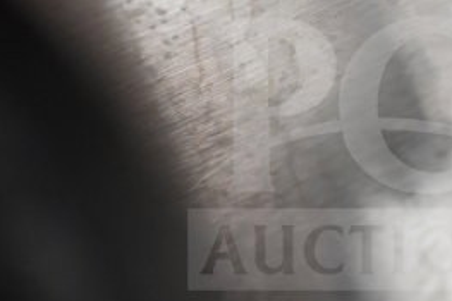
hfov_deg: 24.8
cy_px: 154
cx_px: 380
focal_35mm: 80
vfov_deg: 17.0
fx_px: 1006
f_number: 3.8
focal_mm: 23
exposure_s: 1/40
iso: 2500
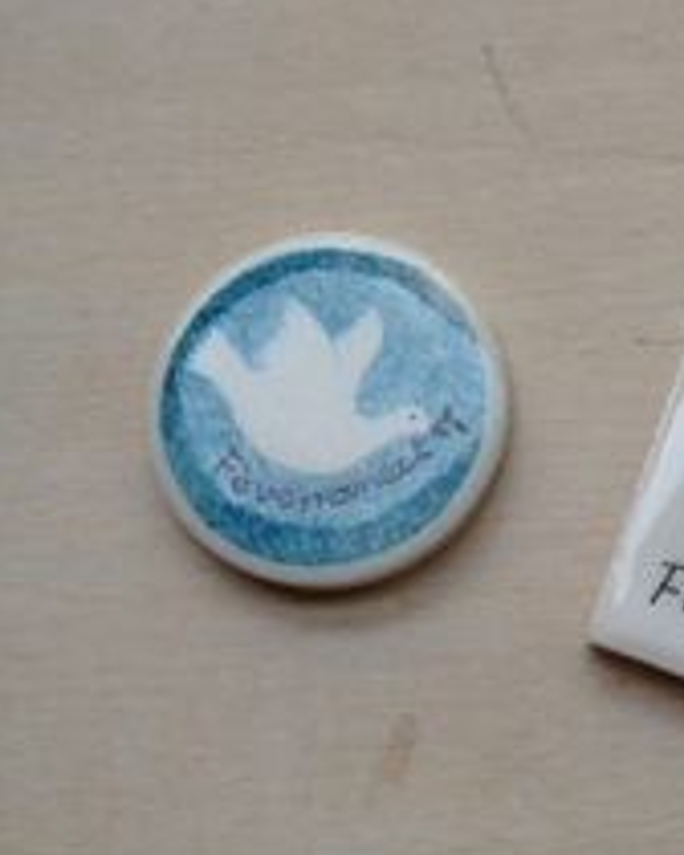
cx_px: 527
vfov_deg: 32.9
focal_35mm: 57
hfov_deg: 26.3
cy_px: 318
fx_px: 1442
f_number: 2.4
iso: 64
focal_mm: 4.28
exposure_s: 1/208
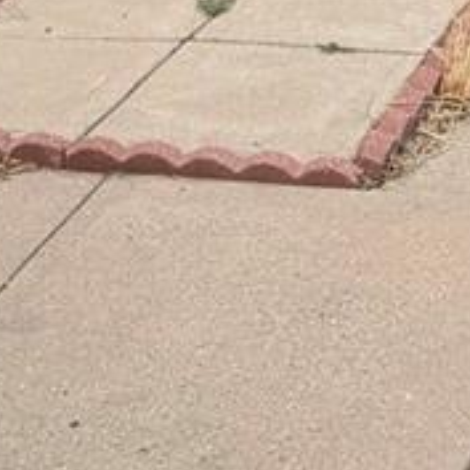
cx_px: 348
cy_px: -972
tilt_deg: +5.4
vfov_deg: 9.4
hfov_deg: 12.1
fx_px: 2212
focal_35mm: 144
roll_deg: +1.3
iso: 50
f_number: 1.78
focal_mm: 6.76
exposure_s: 1/121
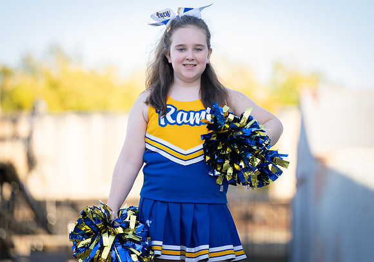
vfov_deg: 8.6
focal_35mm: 165
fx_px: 1746
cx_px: 197
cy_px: 131
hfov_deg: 12.2
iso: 125
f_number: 2.8
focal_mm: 155
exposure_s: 1/400
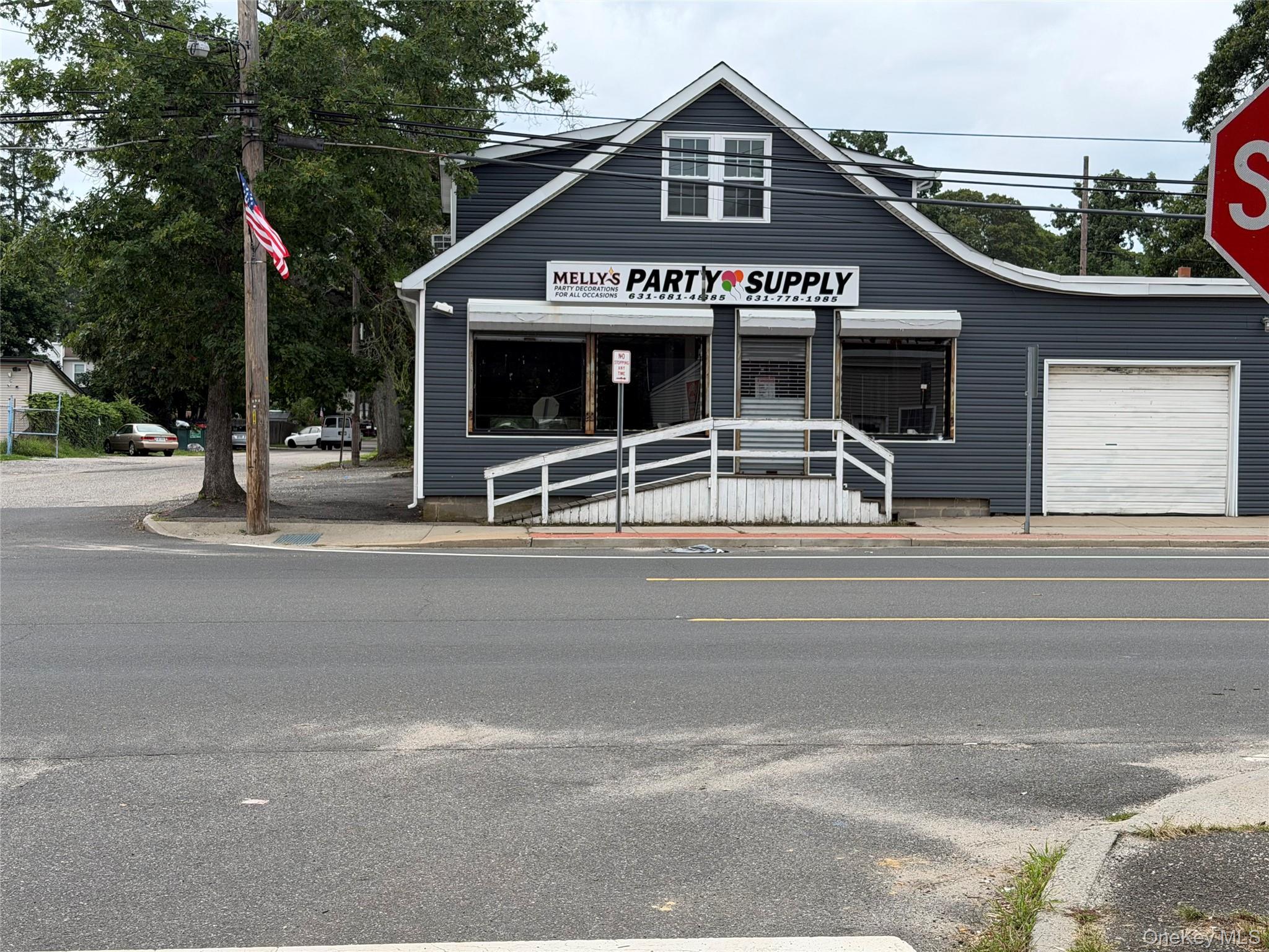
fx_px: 1760
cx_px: 634
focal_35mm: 48
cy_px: 476
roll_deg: -0.1
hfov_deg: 39.7
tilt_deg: -1.4
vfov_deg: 30.3
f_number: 1.78
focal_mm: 6.76
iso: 64
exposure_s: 1/1513
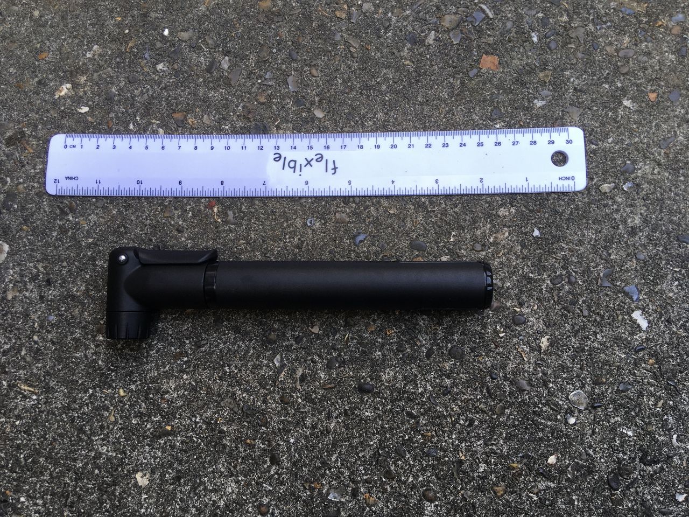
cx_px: 344
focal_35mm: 29
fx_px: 577
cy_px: 258
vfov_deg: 48.2
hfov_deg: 61.7
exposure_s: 1/100
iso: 25
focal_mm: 4.15
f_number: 2.2
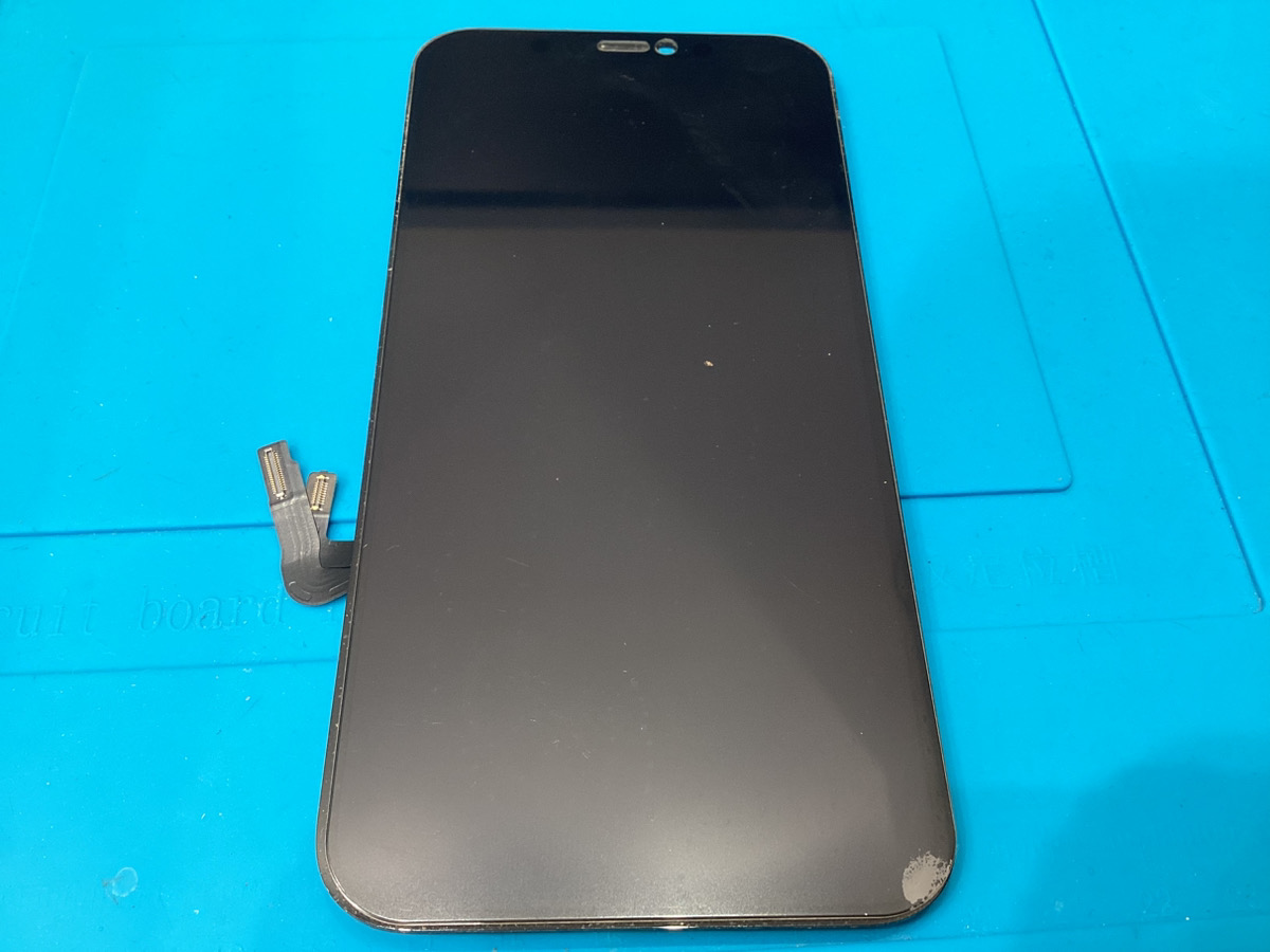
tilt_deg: -57.8
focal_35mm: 31
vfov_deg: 45.4
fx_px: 1137
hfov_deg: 58.4
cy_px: 476
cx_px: 635
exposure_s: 1/50
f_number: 2.4
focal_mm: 3.3
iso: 50
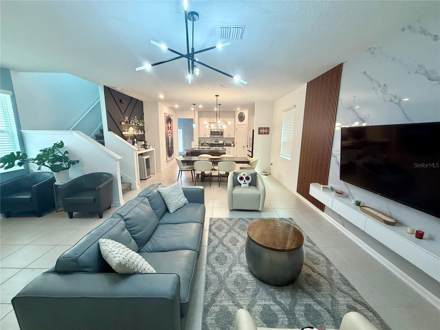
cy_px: 165
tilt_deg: -10.5
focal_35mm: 14
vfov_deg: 85.7
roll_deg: -0.8
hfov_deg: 102.1
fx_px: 178
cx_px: 220
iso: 200
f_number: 2.2
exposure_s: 1/120
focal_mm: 2.22
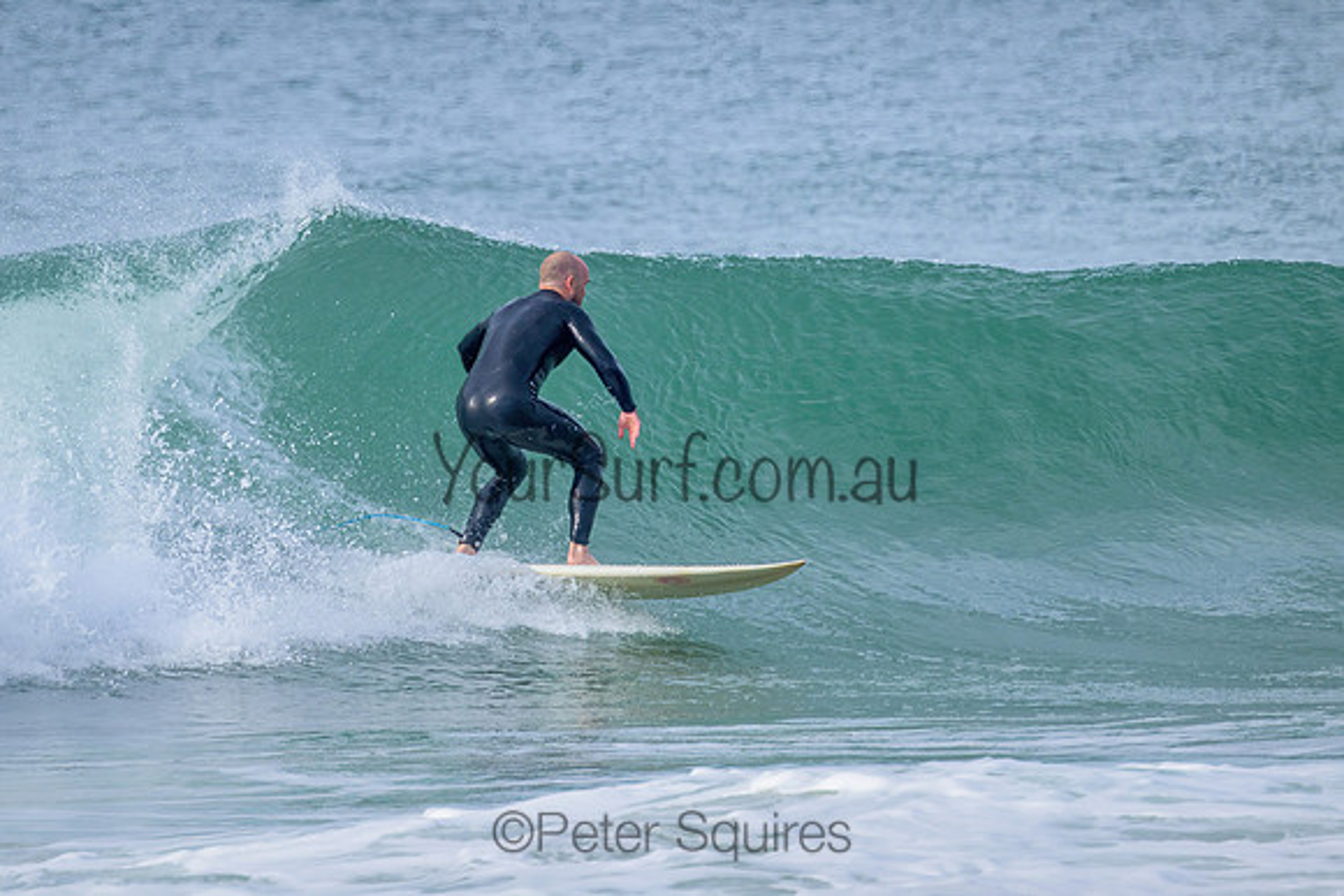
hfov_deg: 2.3
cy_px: 385
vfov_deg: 1.5
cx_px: 621
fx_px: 34099
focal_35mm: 913
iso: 800
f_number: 11
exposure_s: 1/800
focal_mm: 800
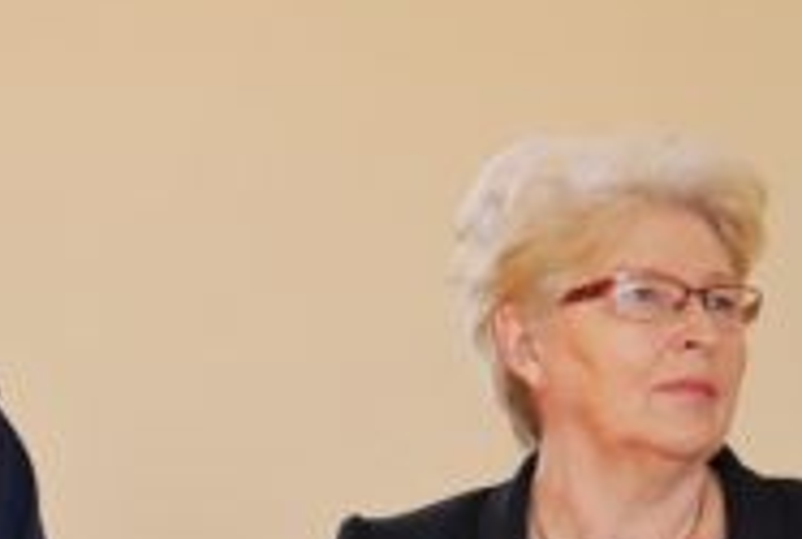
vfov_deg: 8.1
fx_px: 3774
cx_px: 246
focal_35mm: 169
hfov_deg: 12.1
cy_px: 530
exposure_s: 1/30
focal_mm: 42
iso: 200
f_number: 5.3
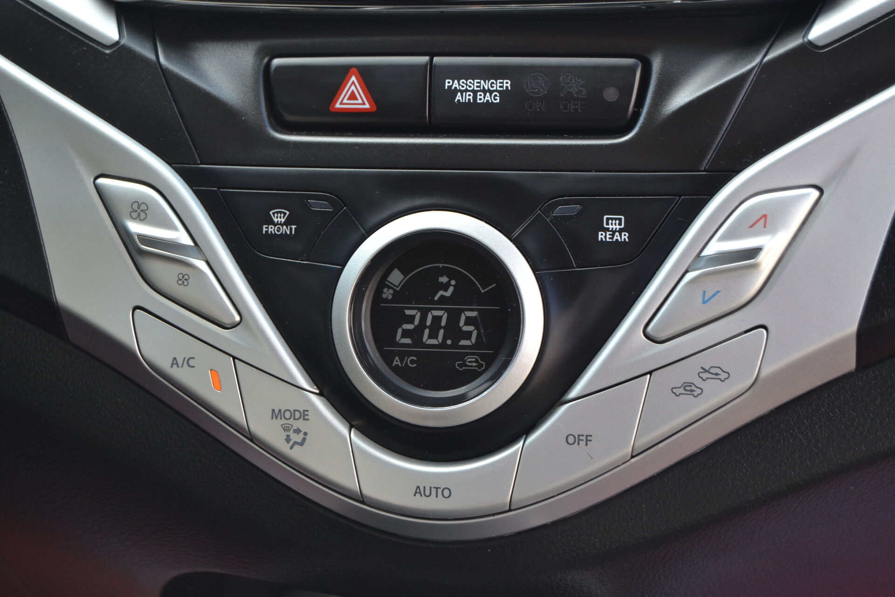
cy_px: 298
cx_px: 448
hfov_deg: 27.0
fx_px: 1864
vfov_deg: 18.2
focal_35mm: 75
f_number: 5.6
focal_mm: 50
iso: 400
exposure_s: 1/100
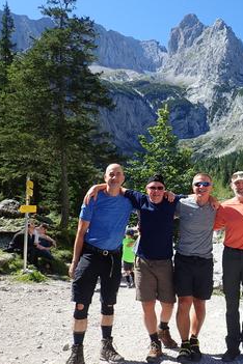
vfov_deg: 51.9
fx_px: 375
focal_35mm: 37
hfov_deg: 34.9
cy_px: 192
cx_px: 193
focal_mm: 4.5
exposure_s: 1/800
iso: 100
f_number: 2.8
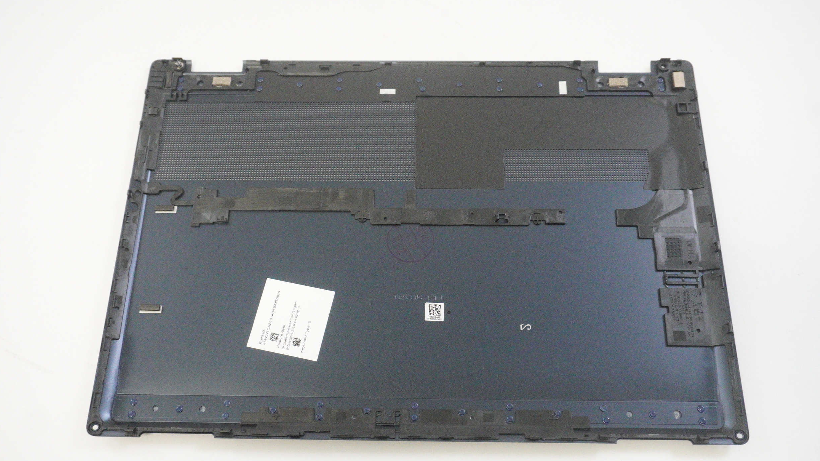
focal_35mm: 34
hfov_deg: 58.7
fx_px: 729
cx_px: 413
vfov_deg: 35.1
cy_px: 257
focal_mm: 21
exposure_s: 1/250
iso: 8000
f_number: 5.6
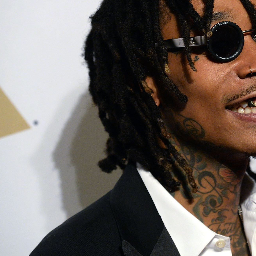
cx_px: 288
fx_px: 2050
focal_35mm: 245
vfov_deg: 7.1
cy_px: 109
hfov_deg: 7.1
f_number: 6.3
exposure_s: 1/200
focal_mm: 125
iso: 3200
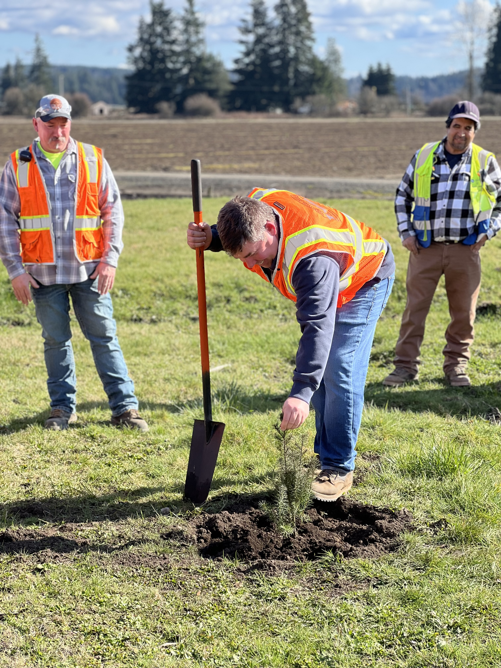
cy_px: 334
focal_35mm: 77
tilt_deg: -7.0
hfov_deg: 19.1
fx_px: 1486
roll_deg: +1.3
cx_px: 250
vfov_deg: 25.3
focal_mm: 9
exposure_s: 1/223
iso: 25
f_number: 2.8
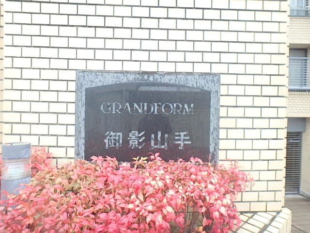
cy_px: 116
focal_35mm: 21
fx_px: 188
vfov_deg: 63.4
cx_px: 155
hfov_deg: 79.0
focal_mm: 3.7
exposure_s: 1/40
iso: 200
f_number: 3.5
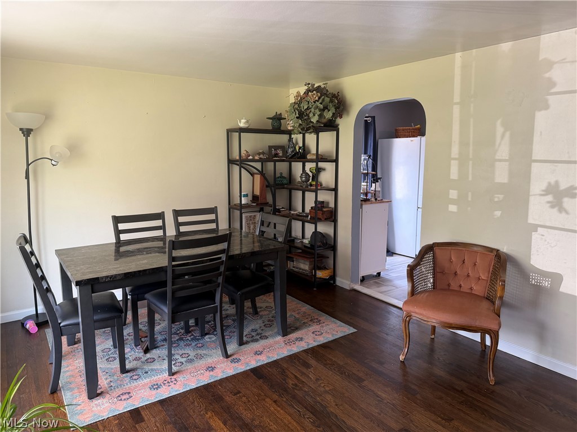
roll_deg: -0.2
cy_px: 216
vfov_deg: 56.8
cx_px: 288
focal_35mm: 24
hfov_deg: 71.6
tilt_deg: -8.3
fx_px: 400
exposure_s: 1/103
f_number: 1.78
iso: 200
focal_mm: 6.76
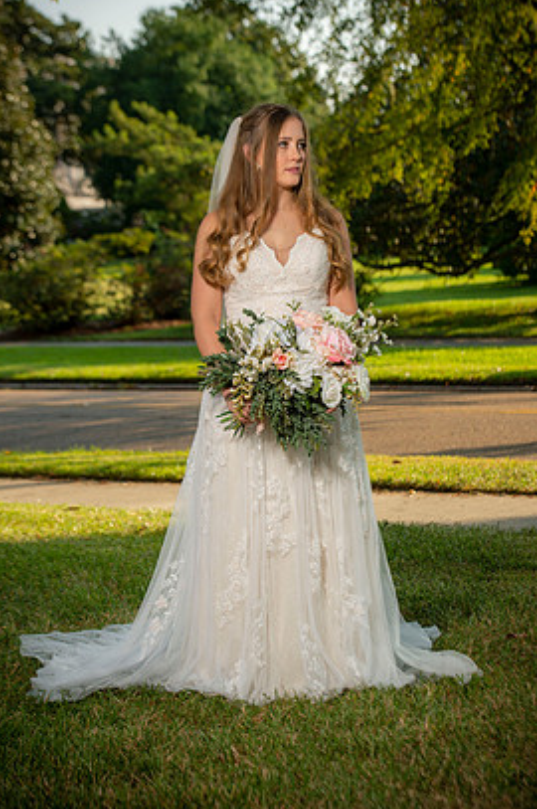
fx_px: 2110
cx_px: 271
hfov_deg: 14.5
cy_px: 374
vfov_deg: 21.7
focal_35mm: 94
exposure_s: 1/250
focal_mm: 85
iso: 100
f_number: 5.6
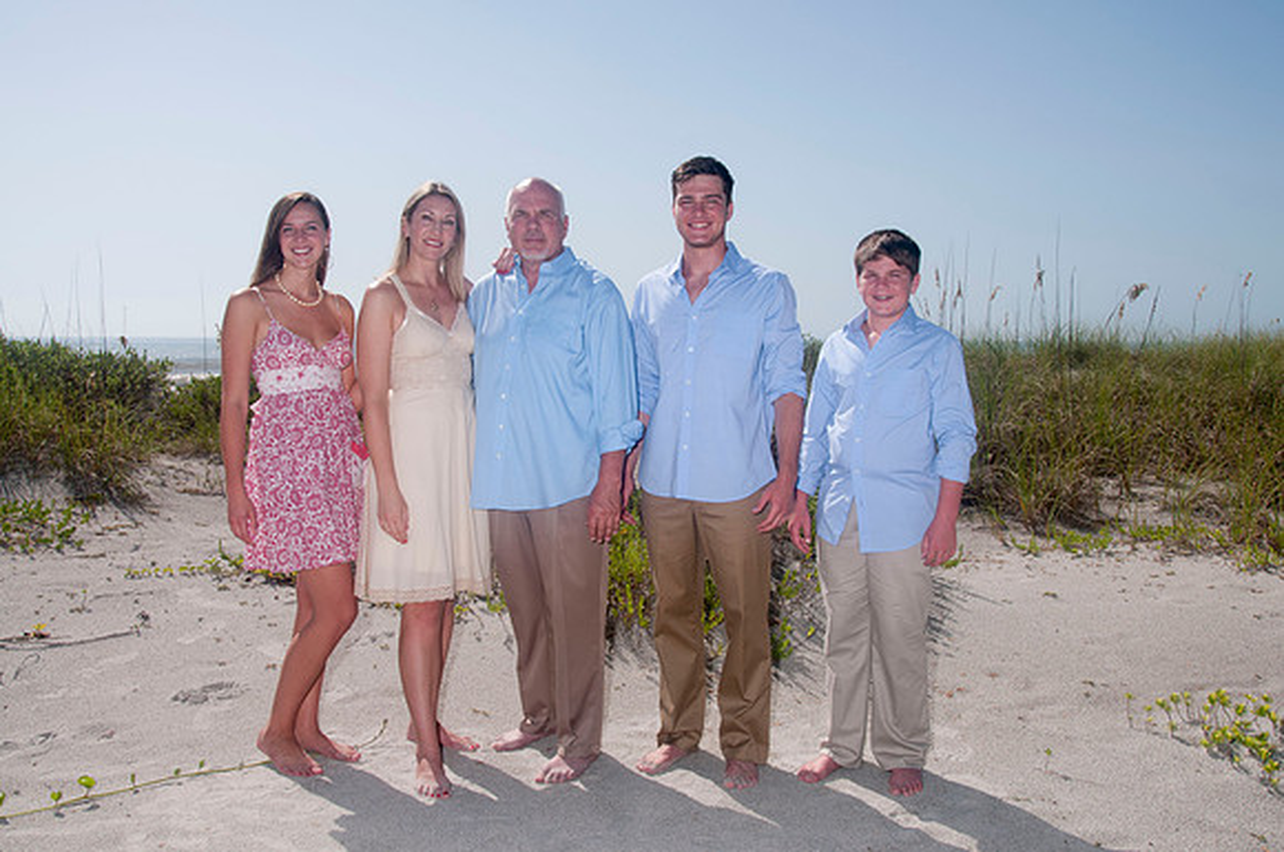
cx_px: 642
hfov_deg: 57.3
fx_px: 1175
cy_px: 426
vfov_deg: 39.9
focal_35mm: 33
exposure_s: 1/250
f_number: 13
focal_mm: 22
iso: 100
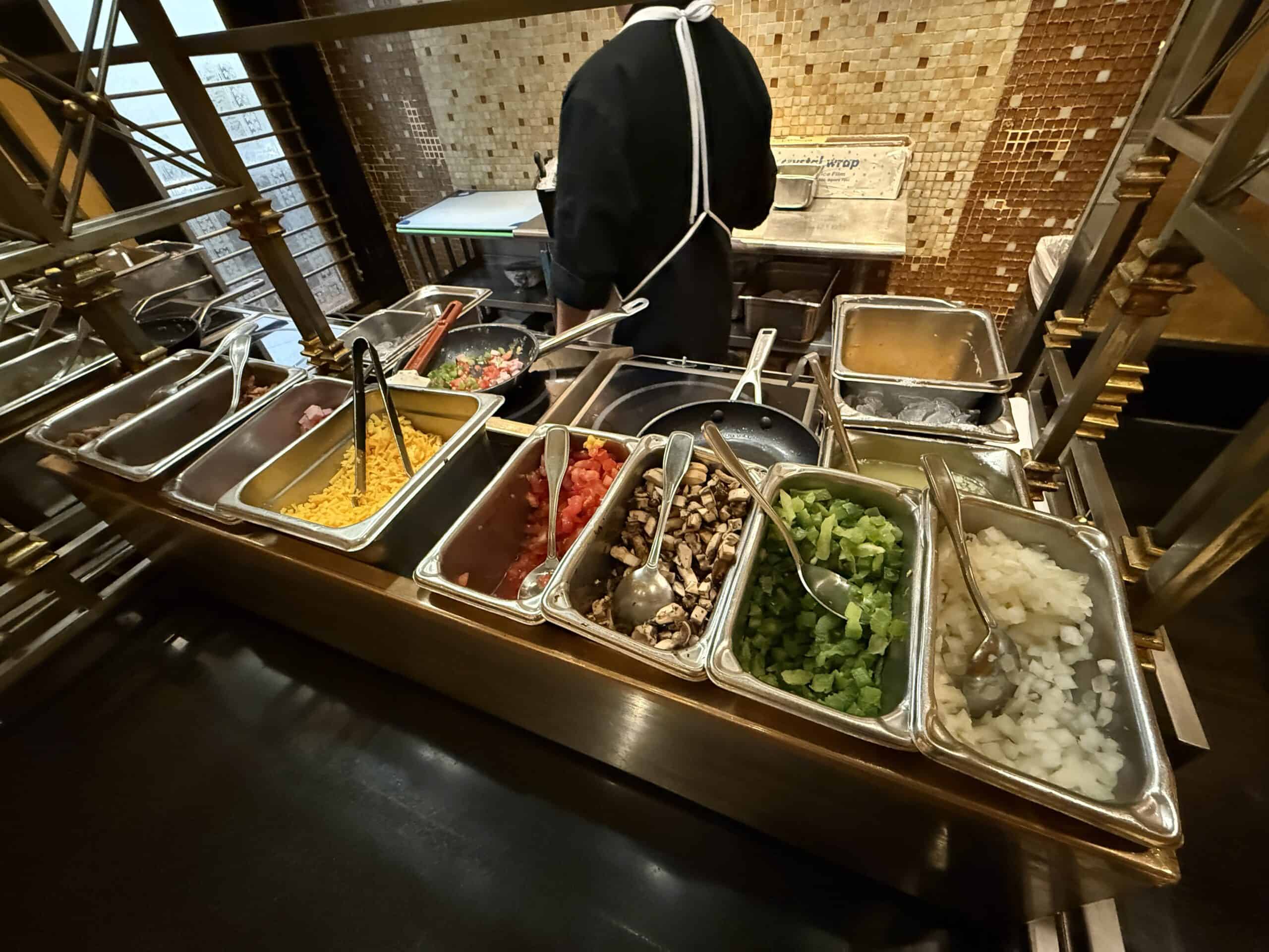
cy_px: 476
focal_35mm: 14
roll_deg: +6.4
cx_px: 634
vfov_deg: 85.7
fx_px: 513
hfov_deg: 102.1
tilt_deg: -42.0
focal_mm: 2.22
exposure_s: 1/40
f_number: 2.2
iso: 1250
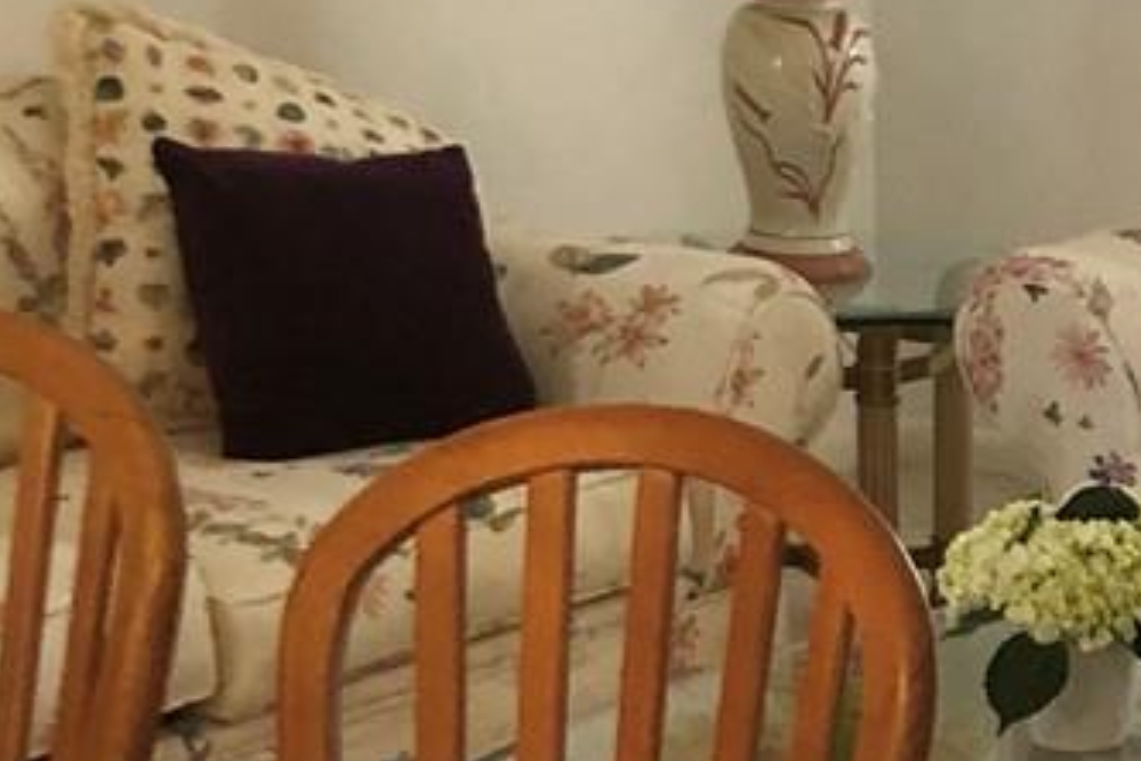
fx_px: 4437
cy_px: 998
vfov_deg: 9.6
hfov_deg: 13.9
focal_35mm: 140
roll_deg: -1.2
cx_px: 1631
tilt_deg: -17.9
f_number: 1.8
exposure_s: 1/30
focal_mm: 4
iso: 40
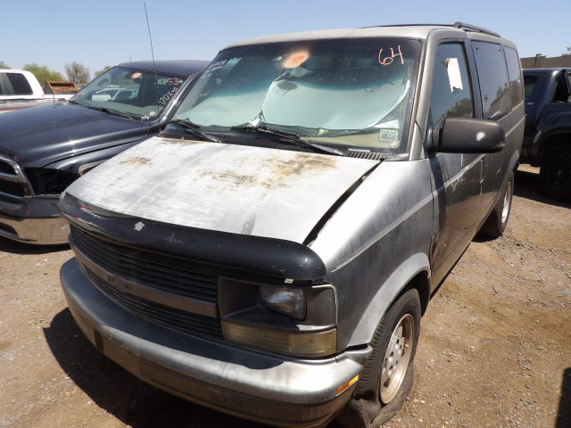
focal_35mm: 24
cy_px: 214
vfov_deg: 56.8
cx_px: 286
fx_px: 396
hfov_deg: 71.6
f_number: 4.6
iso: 100
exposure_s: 1/760
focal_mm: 4.3
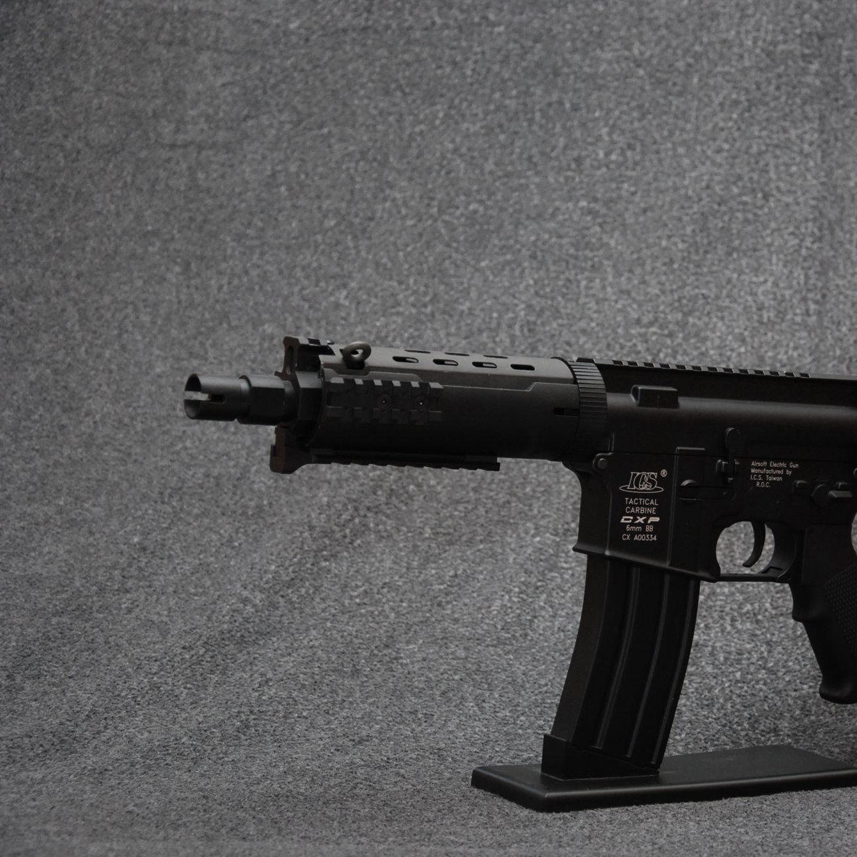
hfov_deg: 18.0
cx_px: 643
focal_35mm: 96
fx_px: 2689
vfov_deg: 18.1
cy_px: 428
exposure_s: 1/60
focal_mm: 50
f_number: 5
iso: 560
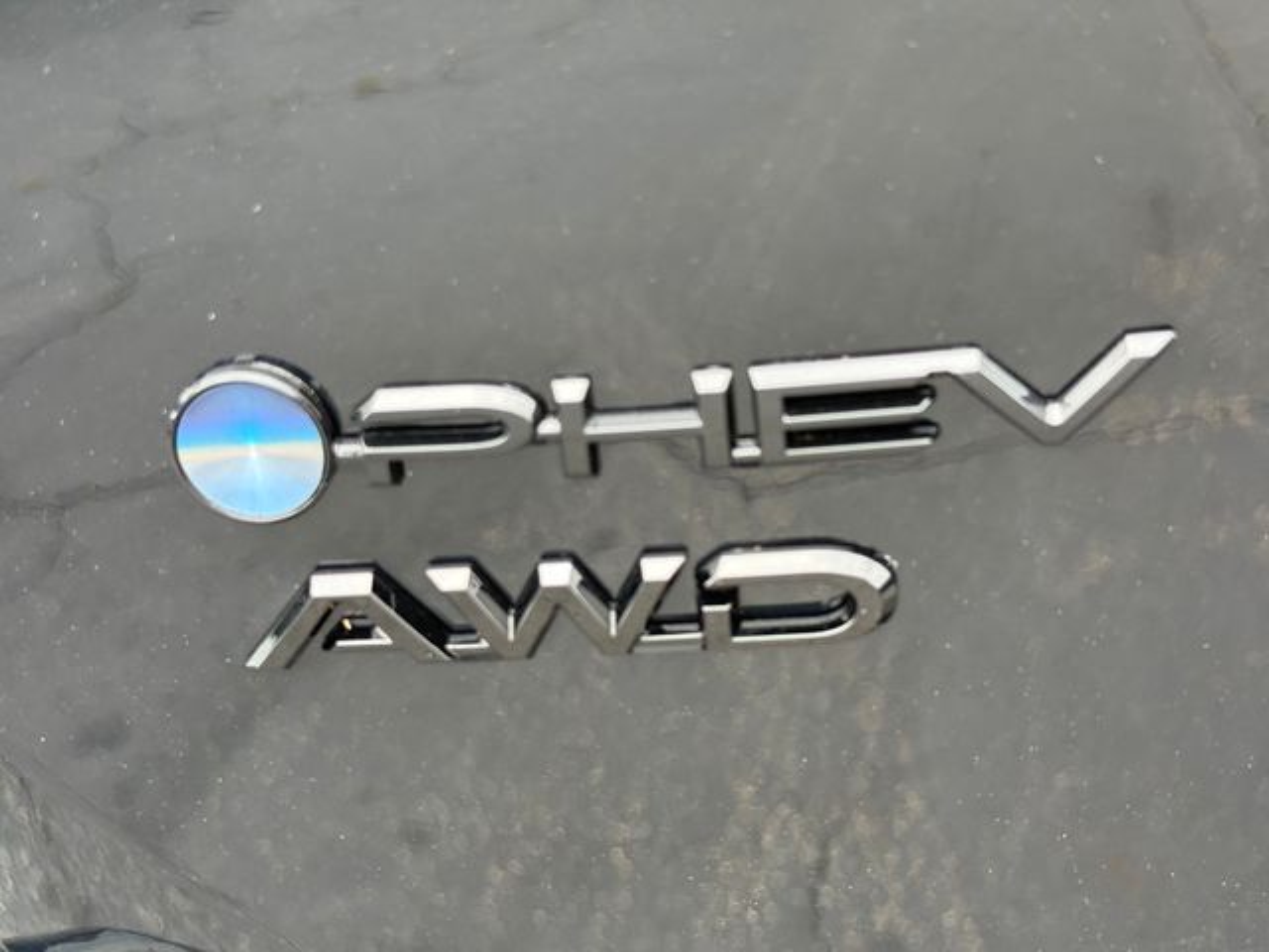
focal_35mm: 48
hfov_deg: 39.7
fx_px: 1760
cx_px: 634
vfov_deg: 30.3
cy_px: 476
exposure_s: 1/242
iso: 100
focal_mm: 6.76
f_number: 1.78
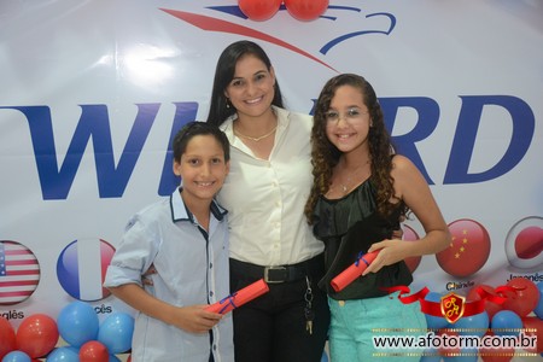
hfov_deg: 41.1
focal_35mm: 48
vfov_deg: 28.1
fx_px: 724
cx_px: 272
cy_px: 181
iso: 1600
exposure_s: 1/80
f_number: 4.2
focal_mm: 32
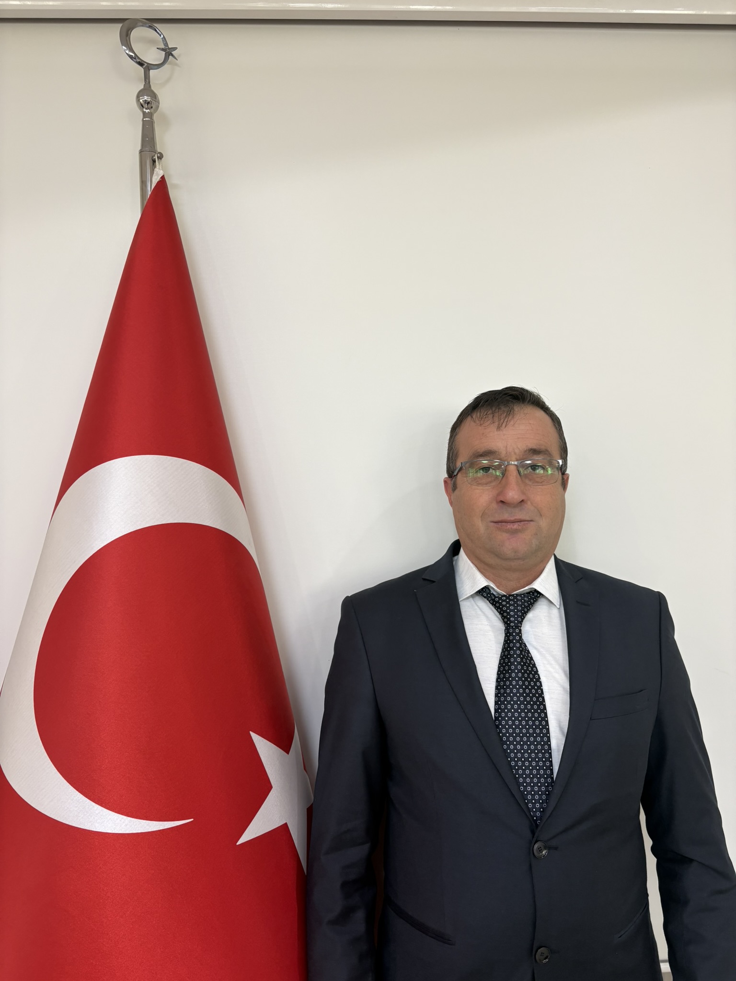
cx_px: 368
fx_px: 737
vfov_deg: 67.3
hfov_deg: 53.1
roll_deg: +1.8
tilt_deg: +1.1
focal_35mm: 26
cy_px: 490
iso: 100
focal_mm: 5.96
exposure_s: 1/50
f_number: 1.6
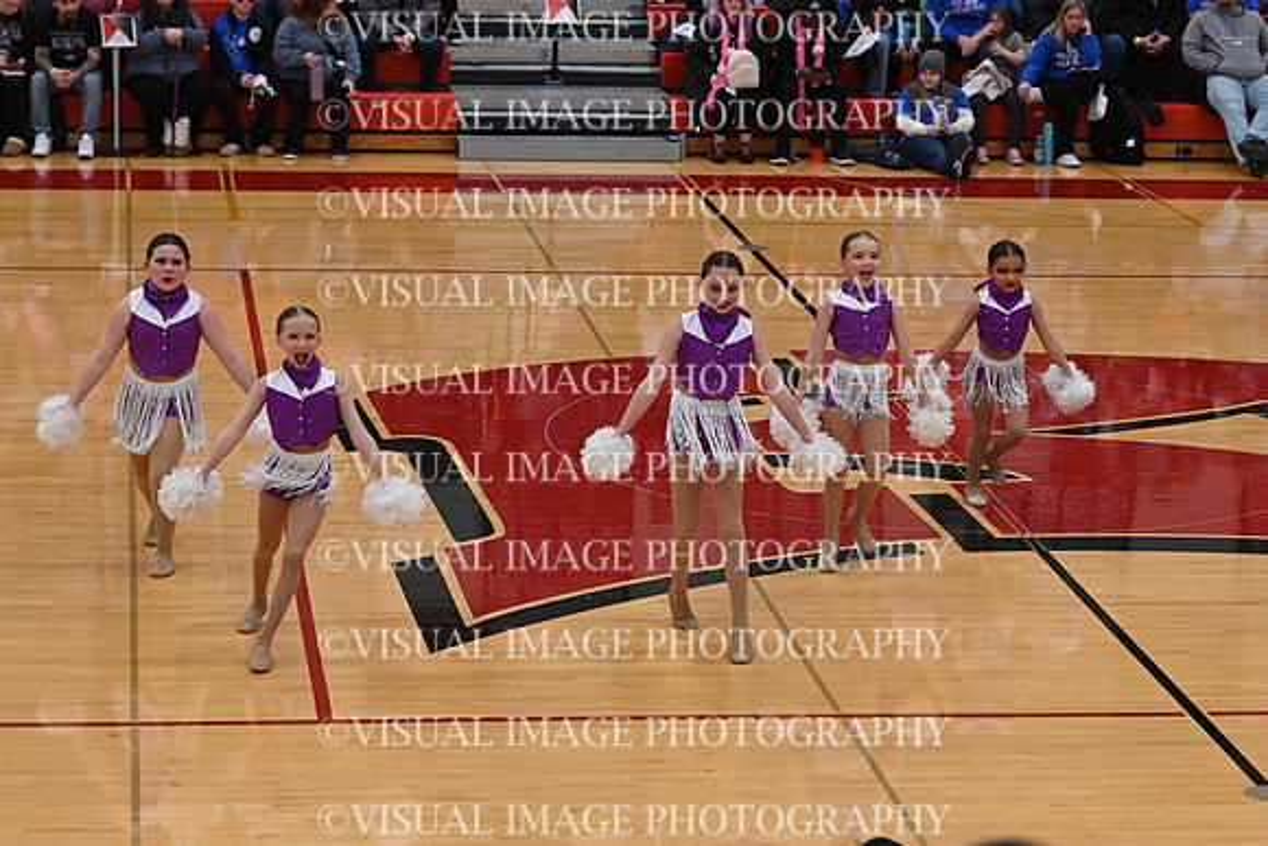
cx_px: 634
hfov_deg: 19.5
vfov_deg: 13.0
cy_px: 423
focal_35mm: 105
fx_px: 3699
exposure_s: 1/400
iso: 5000
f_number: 4
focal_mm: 70
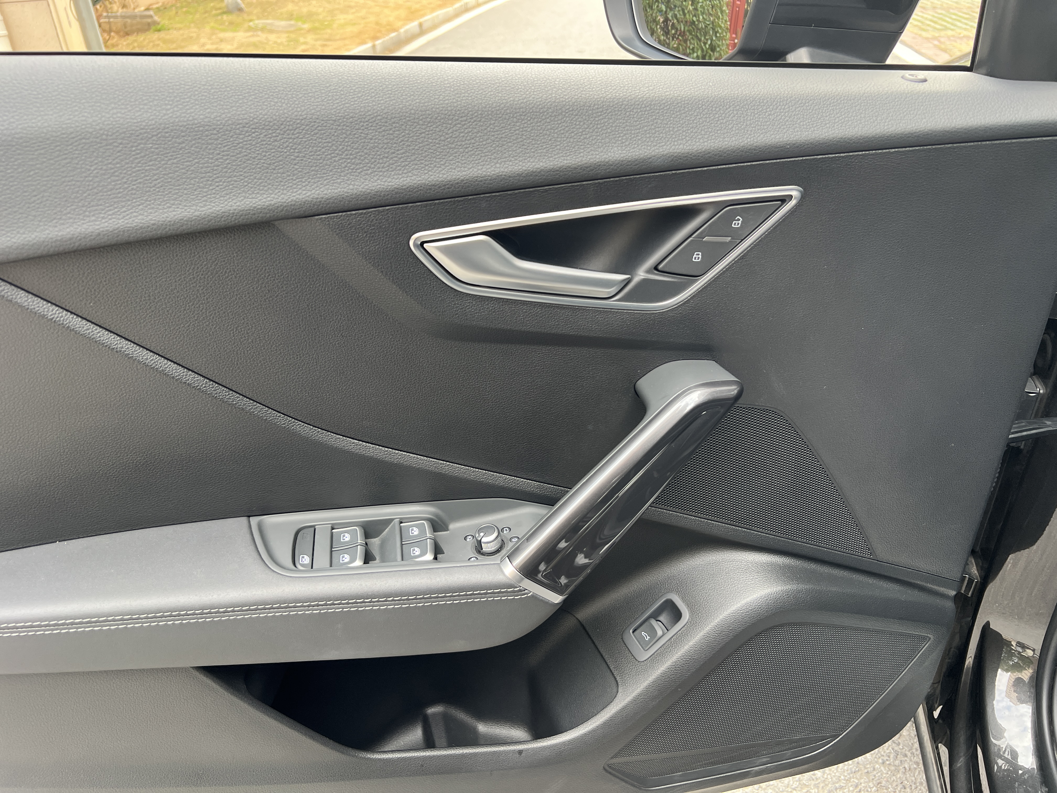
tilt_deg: -30.4
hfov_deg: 67.3
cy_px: 396
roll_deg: +3.4
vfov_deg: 53.1
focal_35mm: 26
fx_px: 794
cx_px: 528
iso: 80
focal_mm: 5.7
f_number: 1.5
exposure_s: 1/121
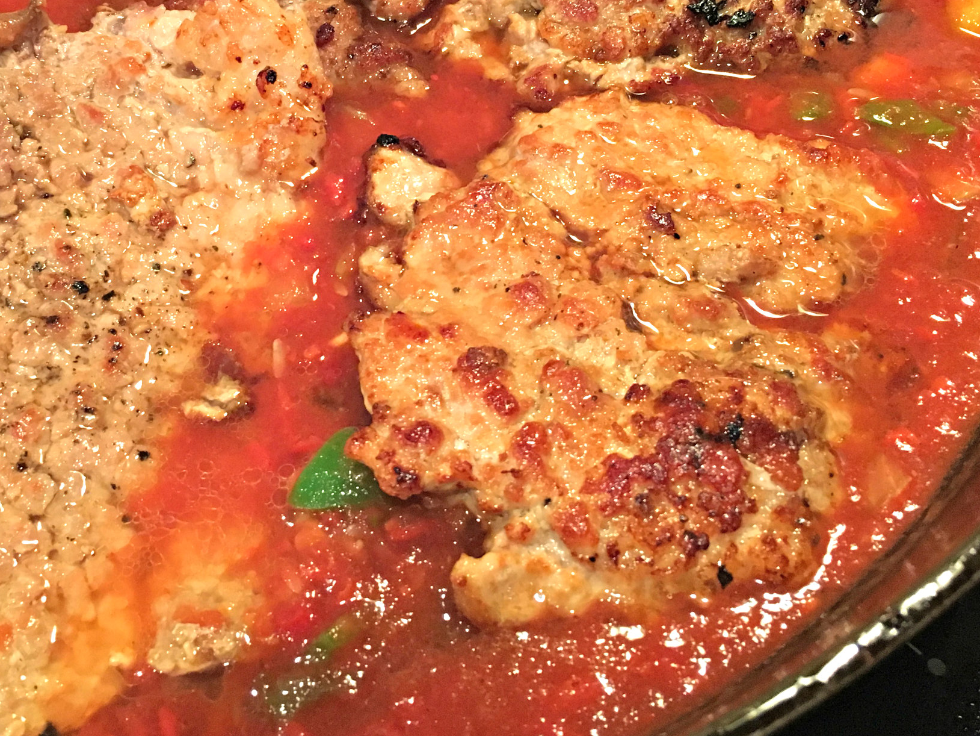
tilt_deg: -48.6
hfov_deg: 40.1
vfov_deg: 30.4
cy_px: 194
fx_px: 1331
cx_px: 360
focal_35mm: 47
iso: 200
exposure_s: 1/20
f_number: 2.2
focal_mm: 4.15
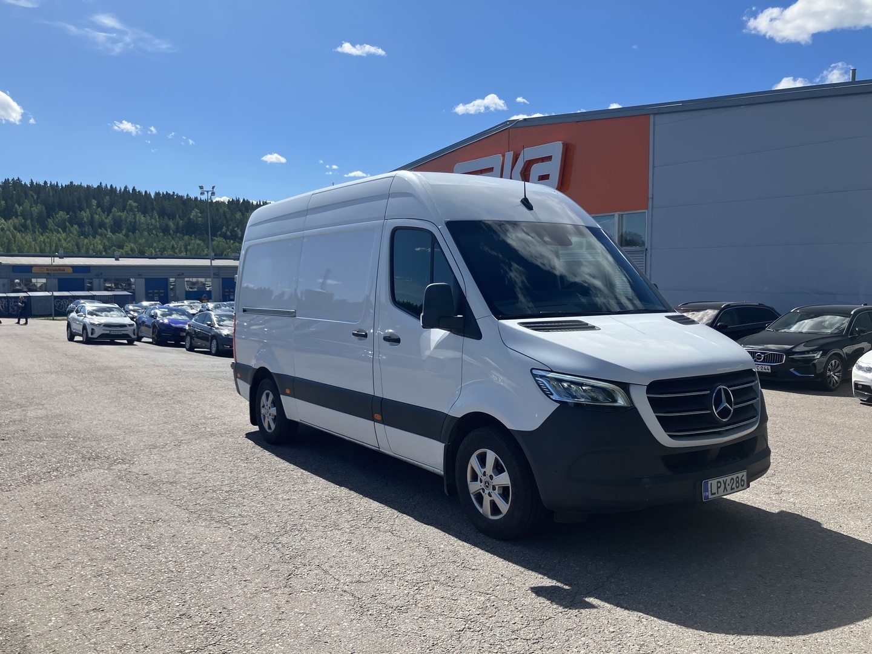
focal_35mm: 28
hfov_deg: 63.4
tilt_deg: -2.1
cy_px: 327
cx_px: 436
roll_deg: +0.3
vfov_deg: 49.7
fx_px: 705
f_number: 1.8
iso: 32
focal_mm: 3.99
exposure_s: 1/2315
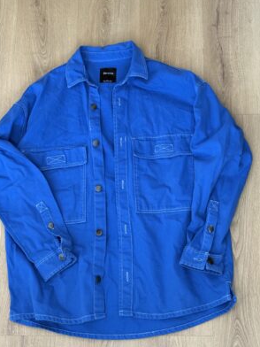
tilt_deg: -72.0
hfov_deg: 27.5
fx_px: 531
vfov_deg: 36.2
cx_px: 130
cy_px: 172
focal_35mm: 53
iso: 400
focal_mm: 5.96
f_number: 1.6
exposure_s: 1/30
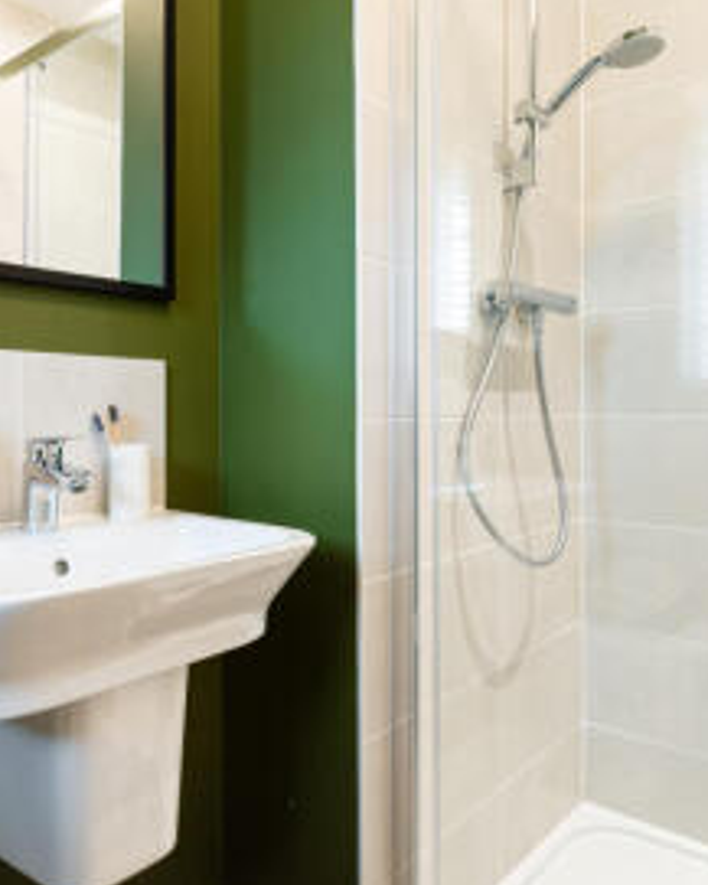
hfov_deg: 51.5
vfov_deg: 62.2
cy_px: 426
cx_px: 382
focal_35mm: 28
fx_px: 733
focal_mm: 17
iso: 200
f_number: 7.1
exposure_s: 1/2.5
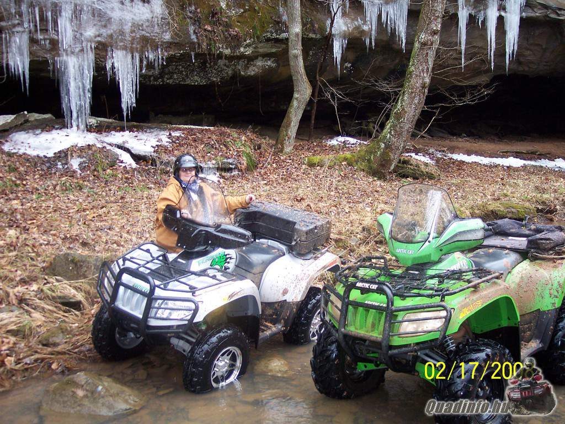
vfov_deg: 36.8
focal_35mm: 39
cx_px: 282
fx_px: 637
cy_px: 212
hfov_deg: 47.9
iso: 140
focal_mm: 8
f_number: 2.8
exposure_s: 1/90
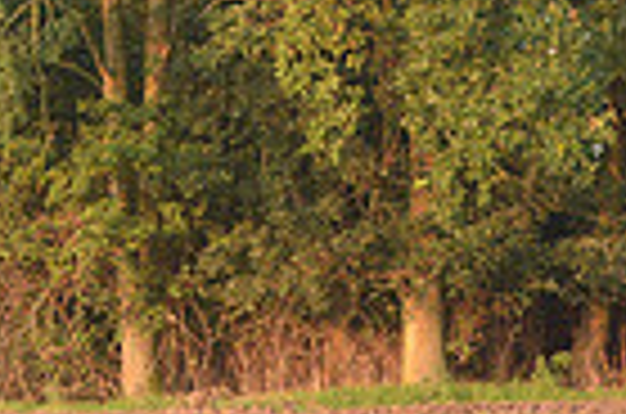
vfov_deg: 4.7
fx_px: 5083
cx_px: 1252
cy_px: -72
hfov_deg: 6.8
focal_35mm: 293
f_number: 4.5
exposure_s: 1/500
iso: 2500
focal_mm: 70
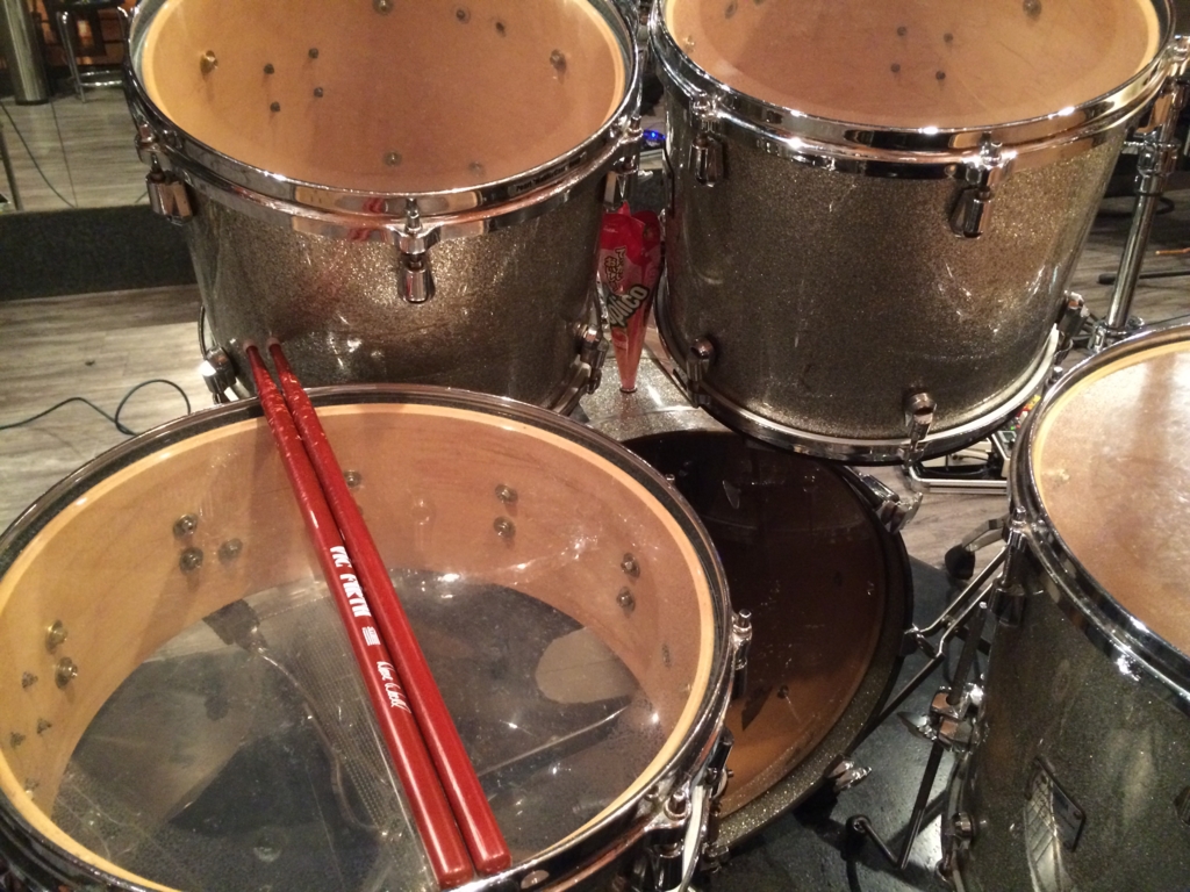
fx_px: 997
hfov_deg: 61.7
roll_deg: -0.3
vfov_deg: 48.2
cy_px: 446
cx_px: 595
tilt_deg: -29.4
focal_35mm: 29
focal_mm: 4.15
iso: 320
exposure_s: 1/15
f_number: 2.2
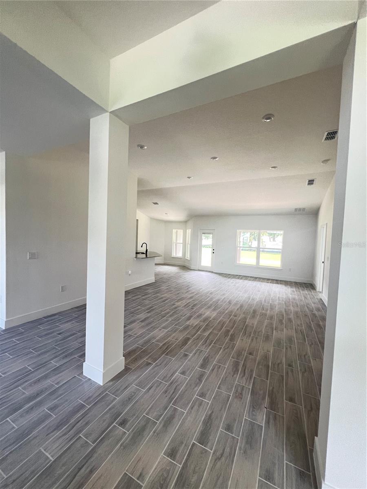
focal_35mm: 13
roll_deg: -2.8
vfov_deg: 106.2
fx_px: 184
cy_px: 244
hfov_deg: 89.9
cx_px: 184
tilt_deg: -1.5
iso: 200
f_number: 1.8
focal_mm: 1.57
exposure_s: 1/60
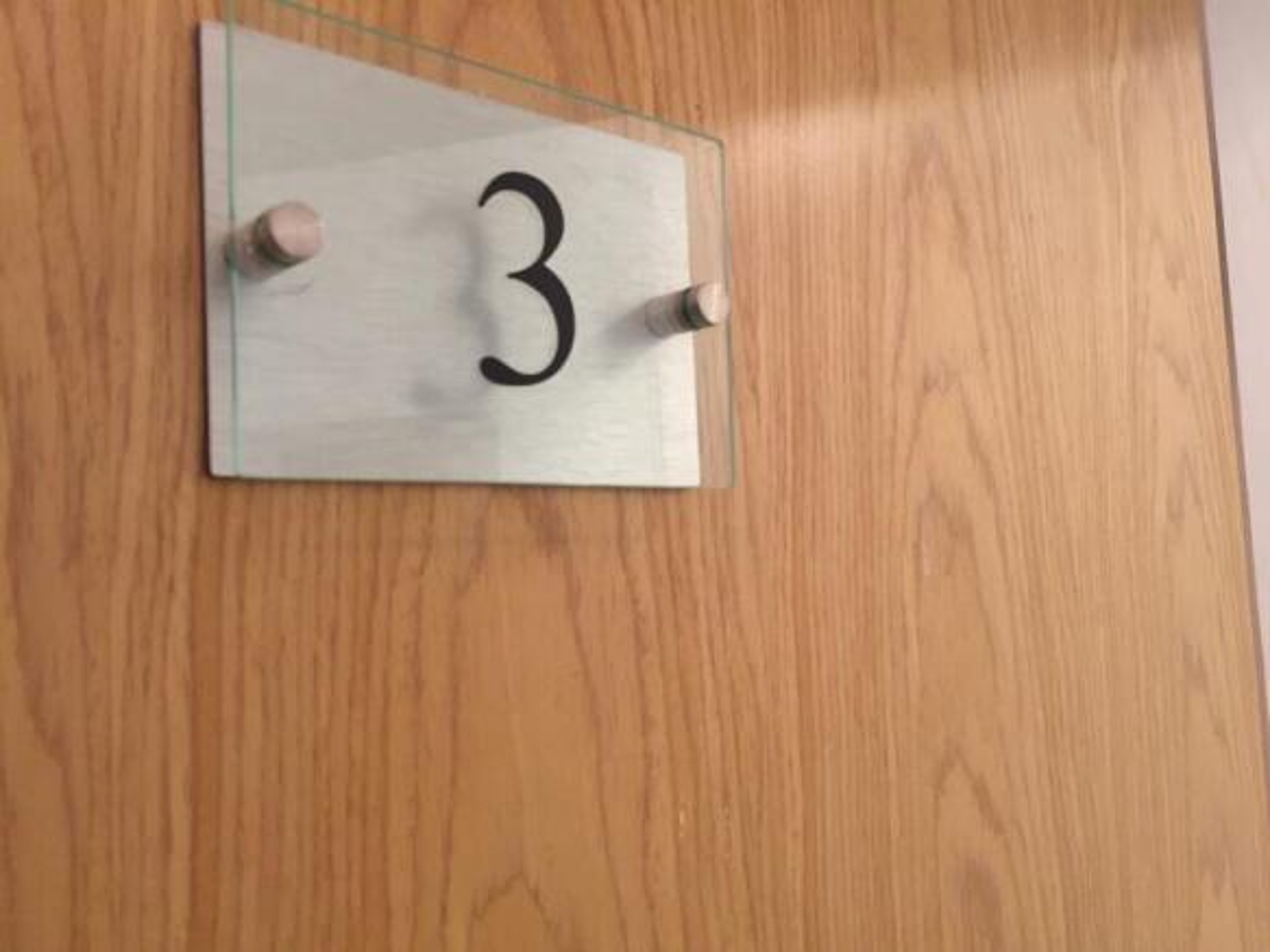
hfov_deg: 61.7
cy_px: 476
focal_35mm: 29
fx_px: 1064
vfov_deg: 48.2
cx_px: 635
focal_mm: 4.15
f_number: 2.2
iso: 64
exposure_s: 1/33
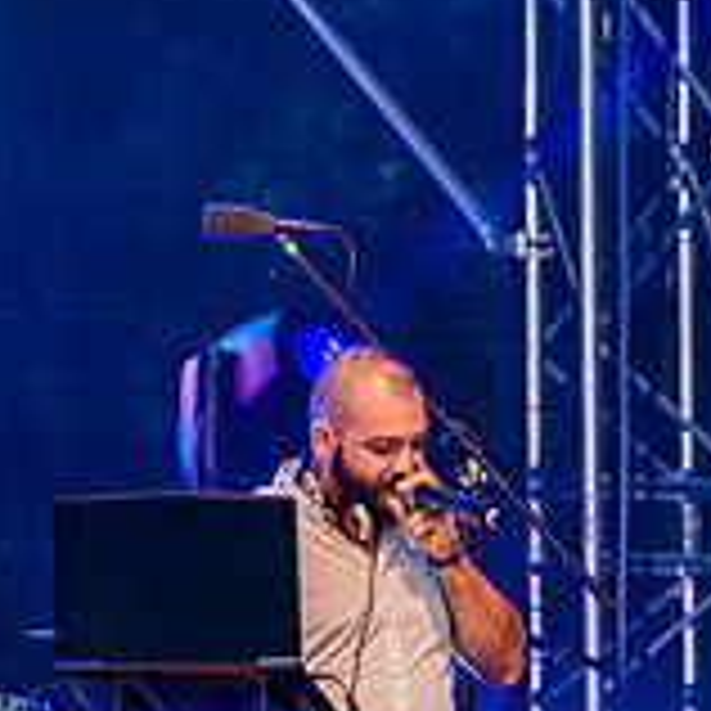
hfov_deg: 4.8
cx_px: 513
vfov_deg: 4.8
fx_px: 8459
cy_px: 472
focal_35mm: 364
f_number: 2.8
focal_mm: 150
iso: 1250
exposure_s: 1/160
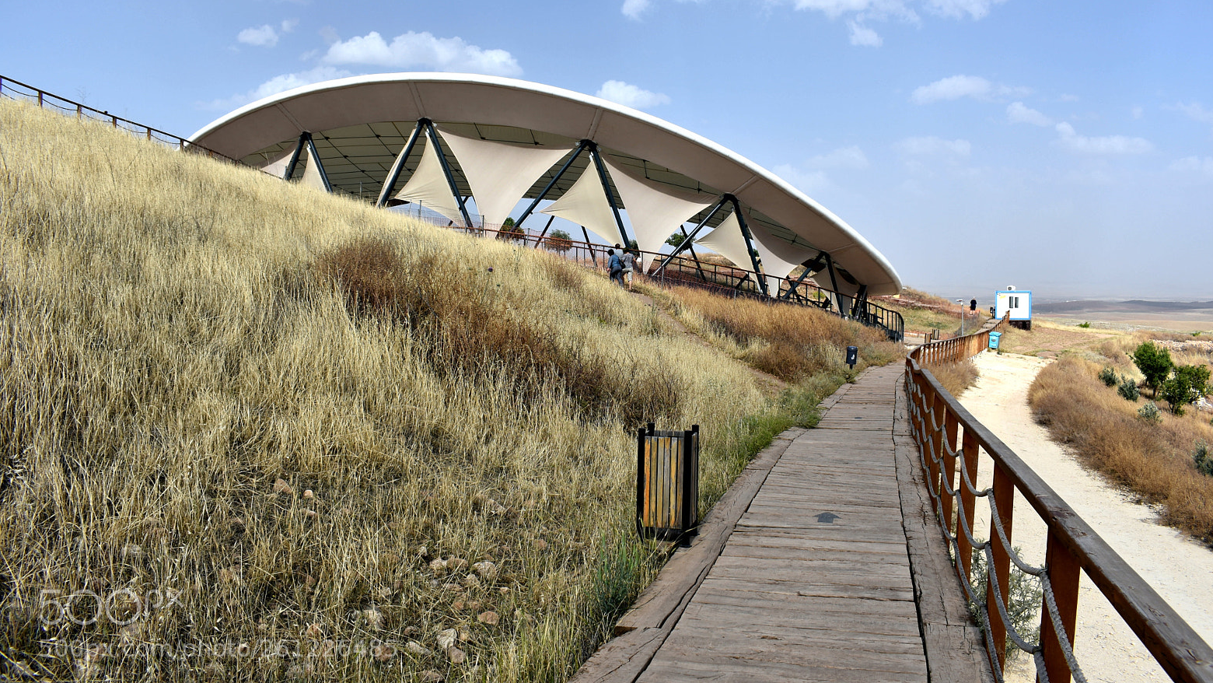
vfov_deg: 40.1
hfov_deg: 66.1
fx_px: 933
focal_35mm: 29
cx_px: 613
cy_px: 295
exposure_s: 1/500
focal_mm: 18
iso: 110
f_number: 8
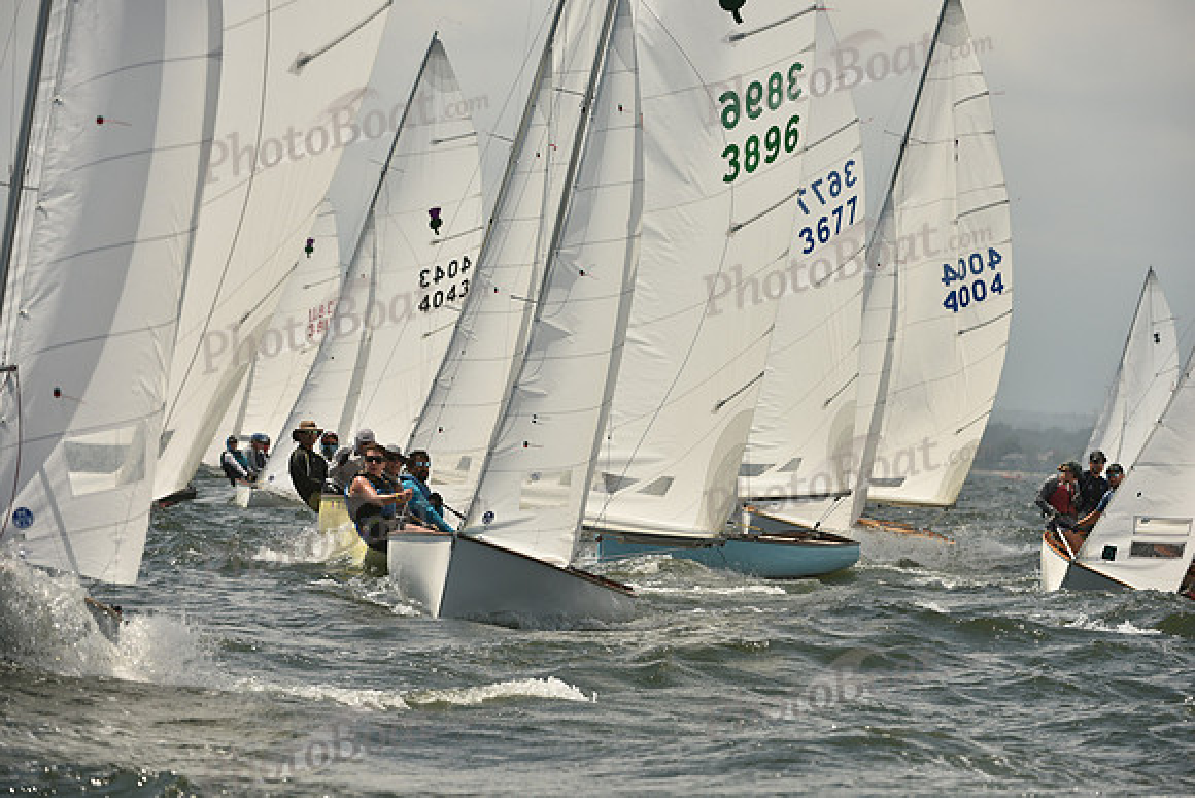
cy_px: 399
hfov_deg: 7.9
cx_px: 598
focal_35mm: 260
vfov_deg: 5.3
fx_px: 8632
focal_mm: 260
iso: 250
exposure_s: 1/1600
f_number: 7.1
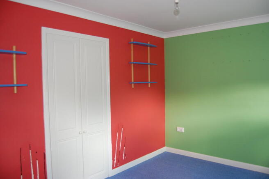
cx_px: 134
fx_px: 202
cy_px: 90
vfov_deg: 47.8
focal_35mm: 27
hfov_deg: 67.4
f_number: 3.5
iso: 400
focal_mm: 18
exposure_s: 1/60
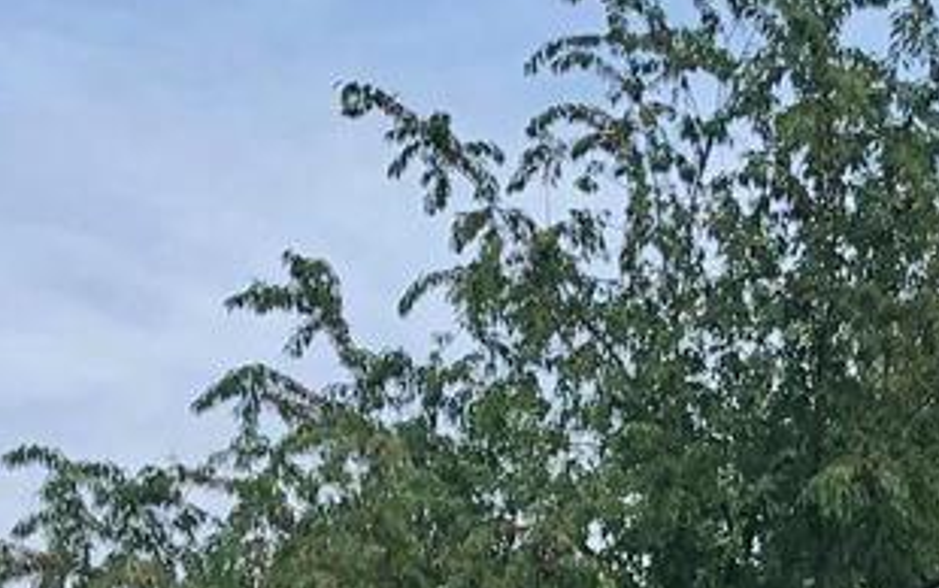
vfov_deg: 8.5
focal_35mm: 138
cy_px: 1509
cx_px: 427
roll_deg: +0.3
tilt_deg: +0.1
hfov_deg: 15.1
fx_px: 3533
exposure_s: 1/169
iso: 20
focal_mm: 3.99
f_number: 1.8
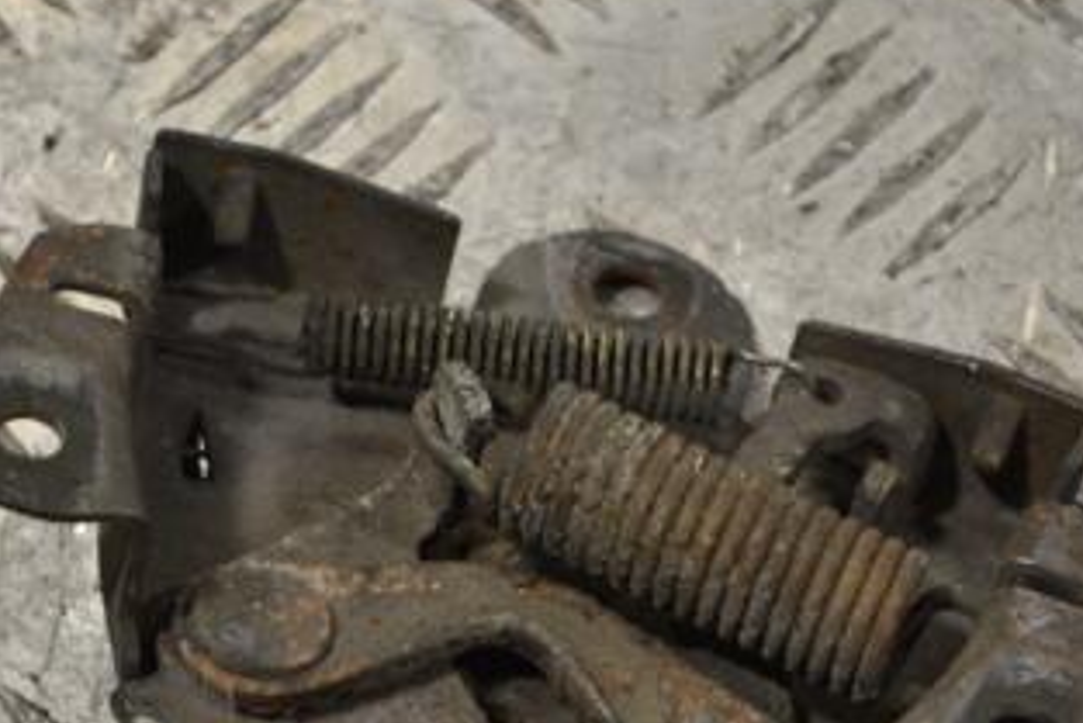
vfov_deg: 8.7
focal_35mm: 158
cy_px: 588
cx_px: 477
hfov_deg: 13.0
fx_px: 4754
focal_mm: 55
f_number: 5.6
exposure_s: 1/100
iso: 400
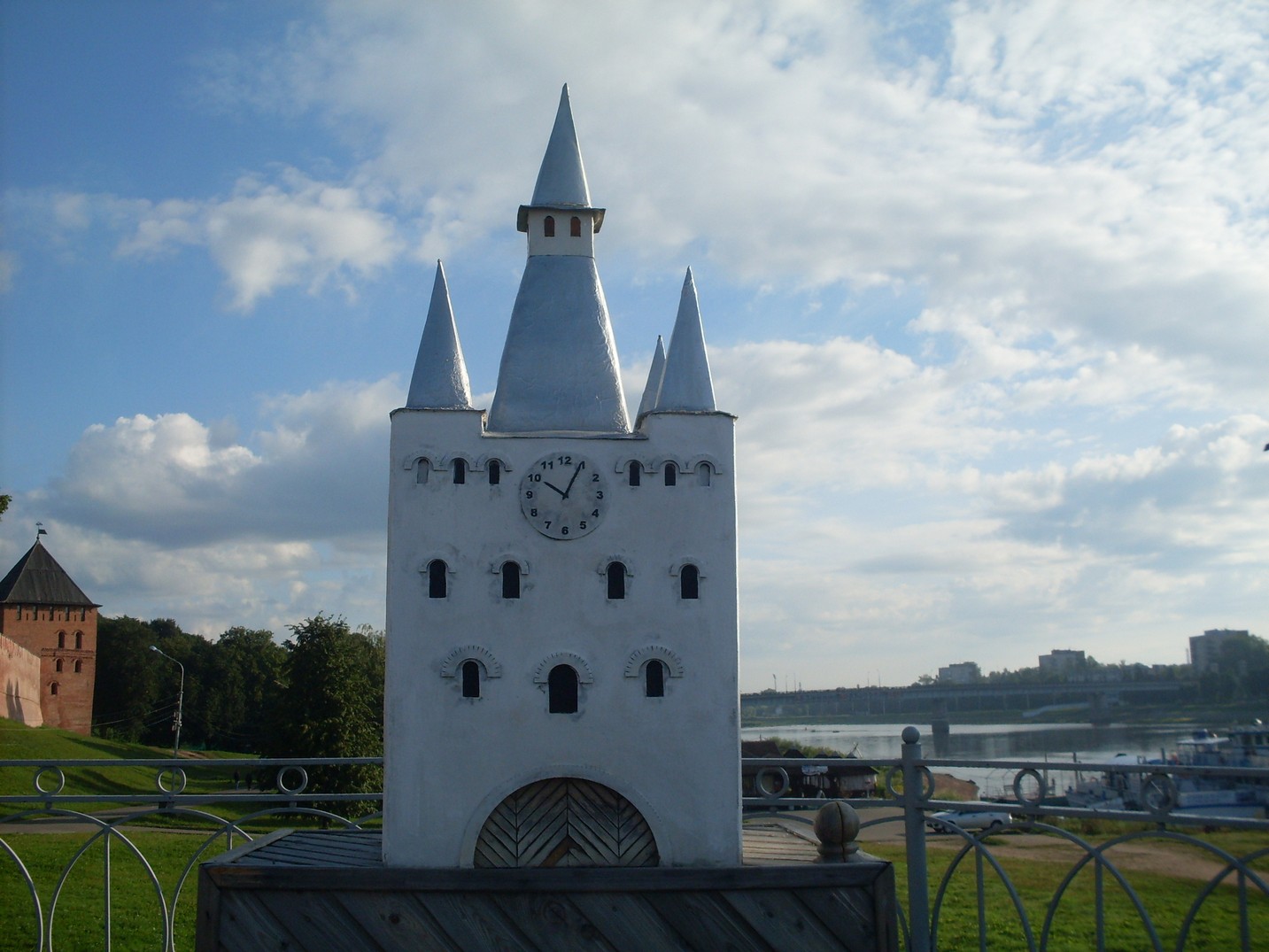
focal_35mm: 38
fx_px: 1393
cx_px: 634
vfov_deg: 37.7
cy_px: 476
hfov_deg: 49.0
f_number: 8.4
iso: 80
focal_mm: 6.3
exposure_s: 1/250
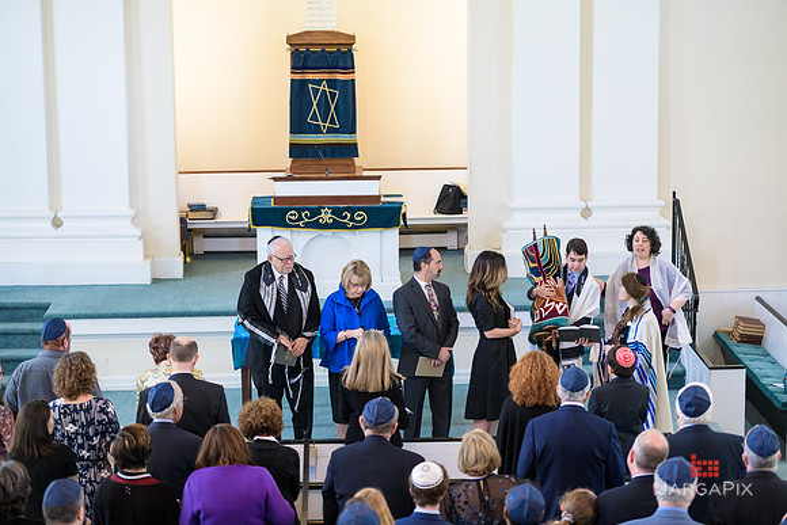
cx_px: 394
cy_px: 262
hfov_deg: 23.9
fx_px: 1859
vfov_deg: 16.1
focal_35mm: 85
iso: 1250
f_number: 3.2
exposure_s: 1/125
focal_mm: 85
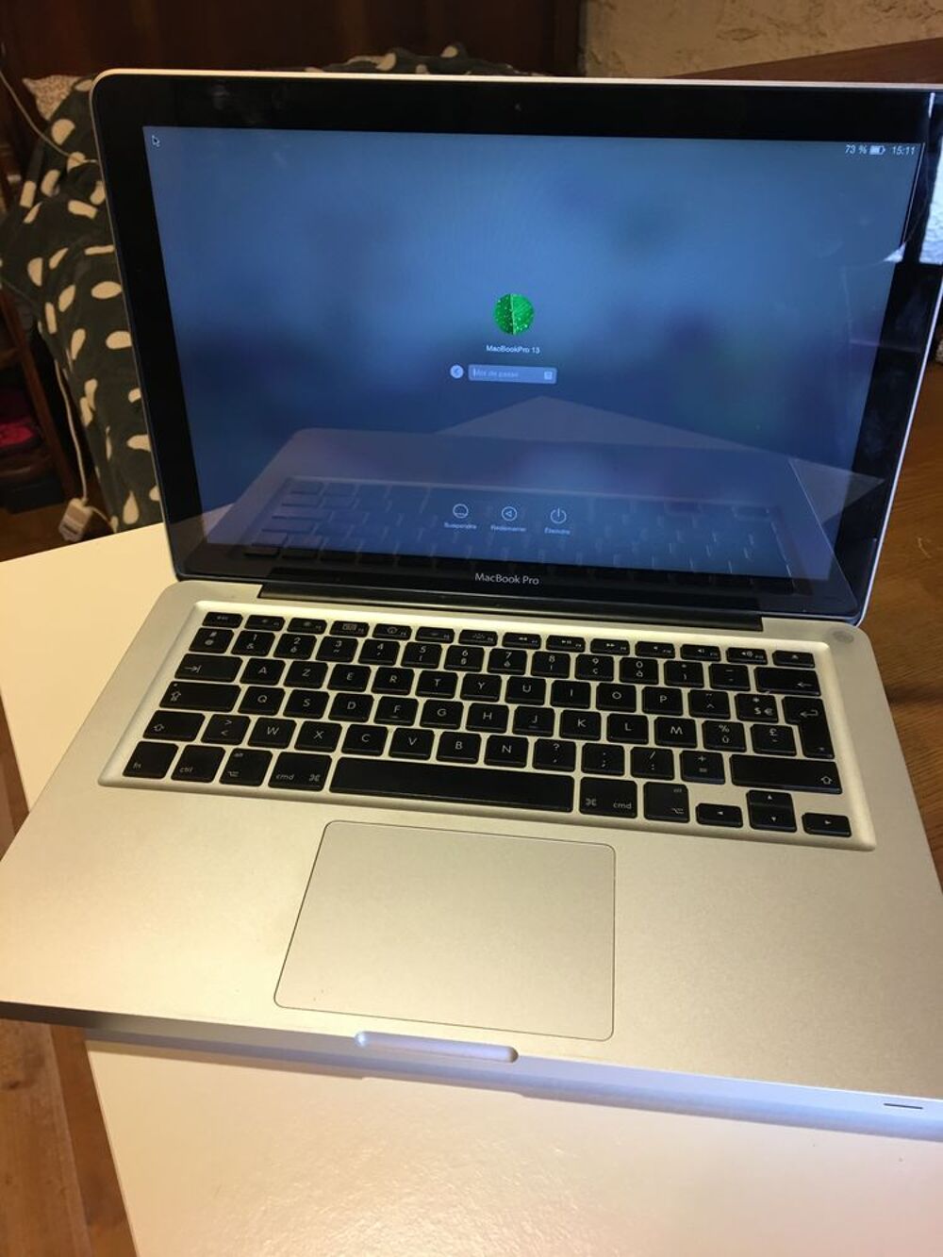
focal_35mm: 29
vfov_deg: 61.7
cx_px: 472
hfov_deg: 48.2
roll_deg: +0.7
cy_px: 628
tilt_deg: -37.6
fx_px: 1053
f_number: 2.2
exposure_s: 1/33
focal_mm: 4.15
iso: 125
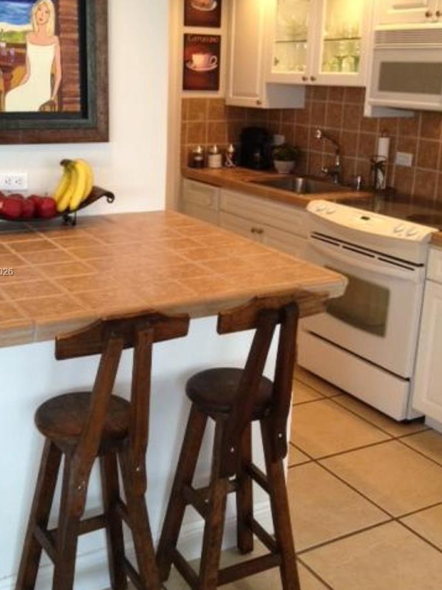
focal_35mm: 47
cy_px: 273
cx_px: 188
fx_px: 801
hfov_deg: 30.8
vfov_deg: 40.4
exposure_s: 1/20
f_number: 2.4
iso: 160
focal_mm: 4.28
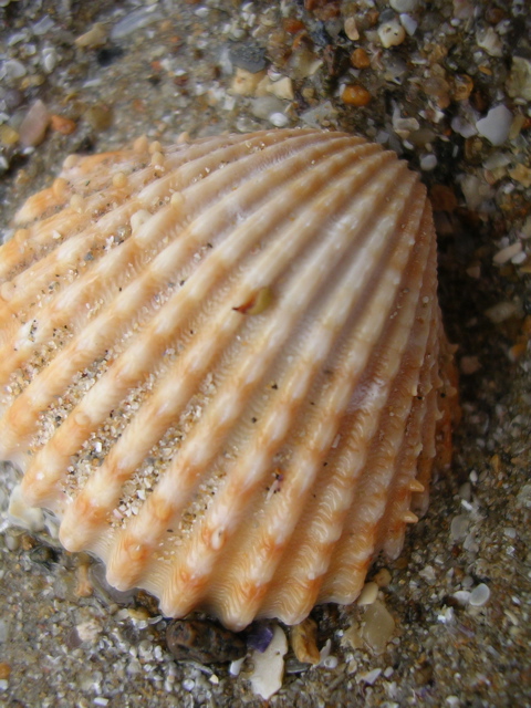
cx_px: 266
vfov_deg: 49.0
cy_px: 354
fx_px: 777
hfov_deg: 37.7
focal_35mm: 38
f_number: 2.8
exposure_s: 1/534
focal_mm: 5.8
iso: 50
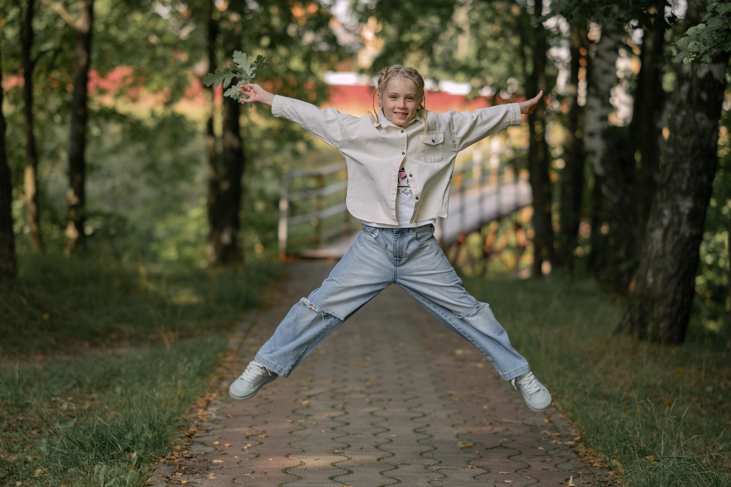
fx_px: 2047
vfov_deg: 13.6
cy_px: 265
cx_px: 334
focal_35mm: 101
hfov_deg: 20.2
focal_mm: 85
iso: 100
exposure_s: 1/500
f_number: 2
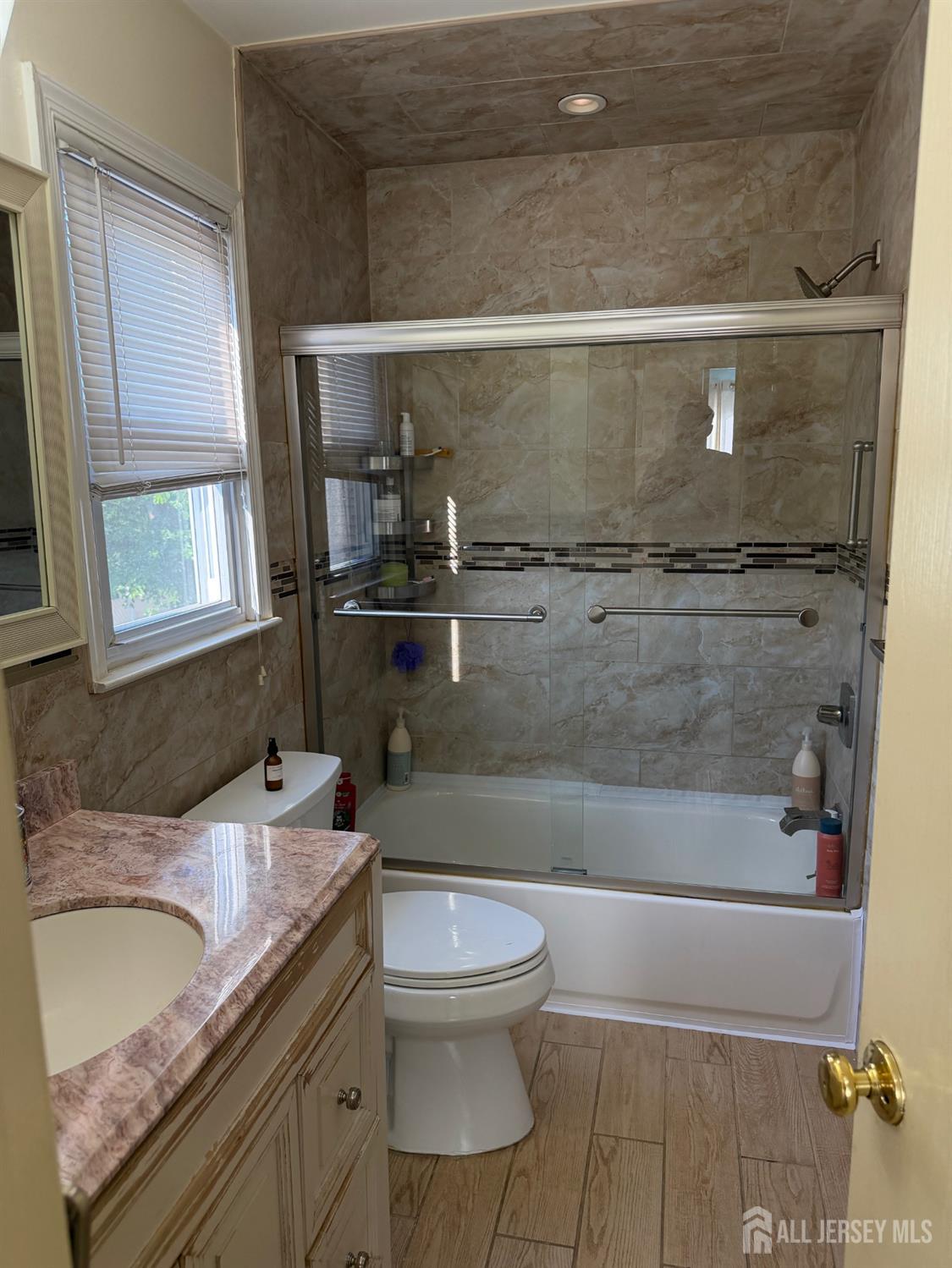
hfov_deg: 56.8
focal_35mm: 24
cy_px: 634
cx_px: 476
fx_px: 880
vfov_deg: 71.6
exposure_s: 1/201
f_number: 1.78
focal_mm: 6.76
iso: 200
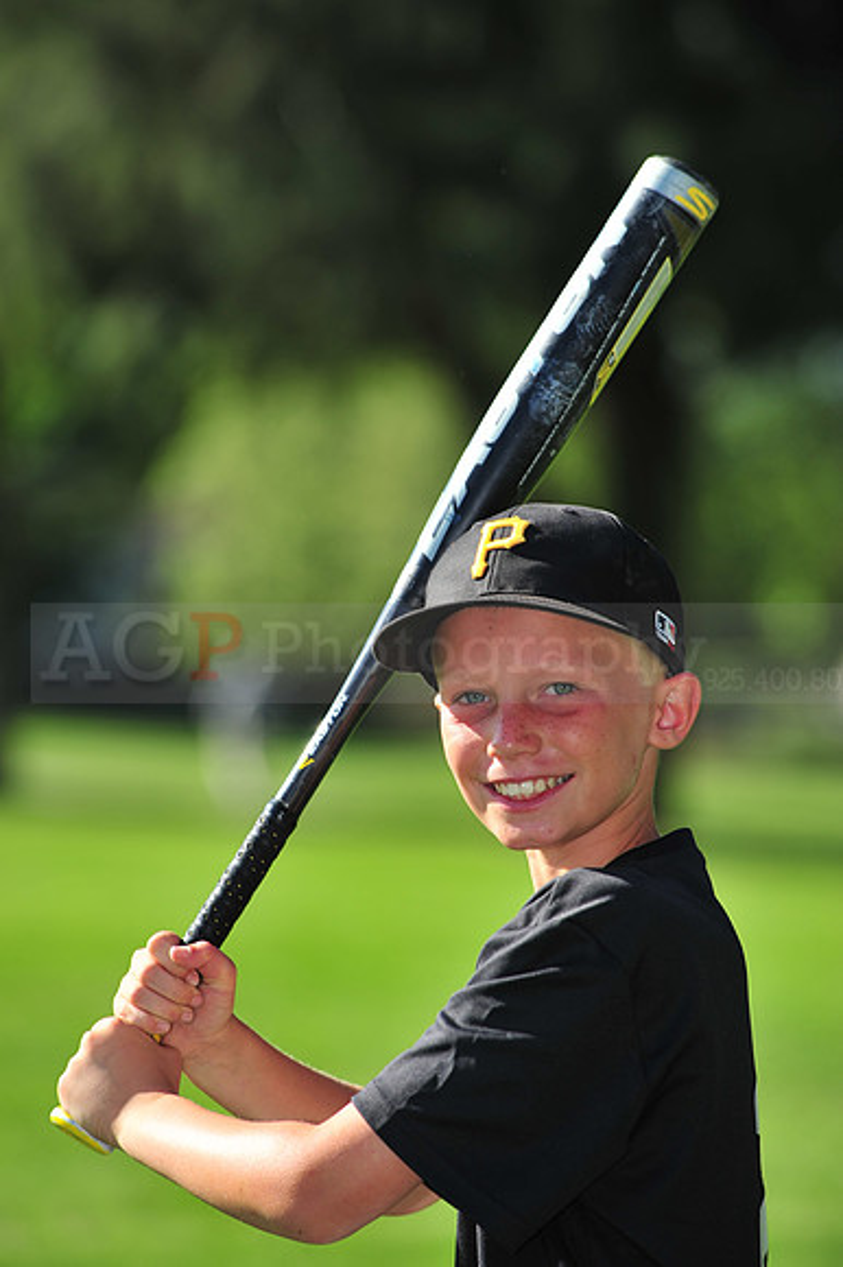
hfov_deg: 6.9
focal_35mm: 200
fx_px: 7033
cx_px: 422
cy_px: 634
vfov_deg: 10.3
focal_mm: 200
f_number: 5
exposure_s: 1/1000
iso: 200
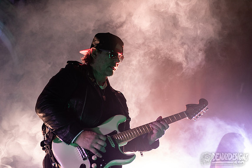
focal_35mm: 70
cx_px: 126
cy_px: 84
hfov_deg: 28.8
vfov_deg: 19.5
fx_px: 490
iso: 2000
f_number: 3.2
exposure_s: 1/320
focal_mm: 70
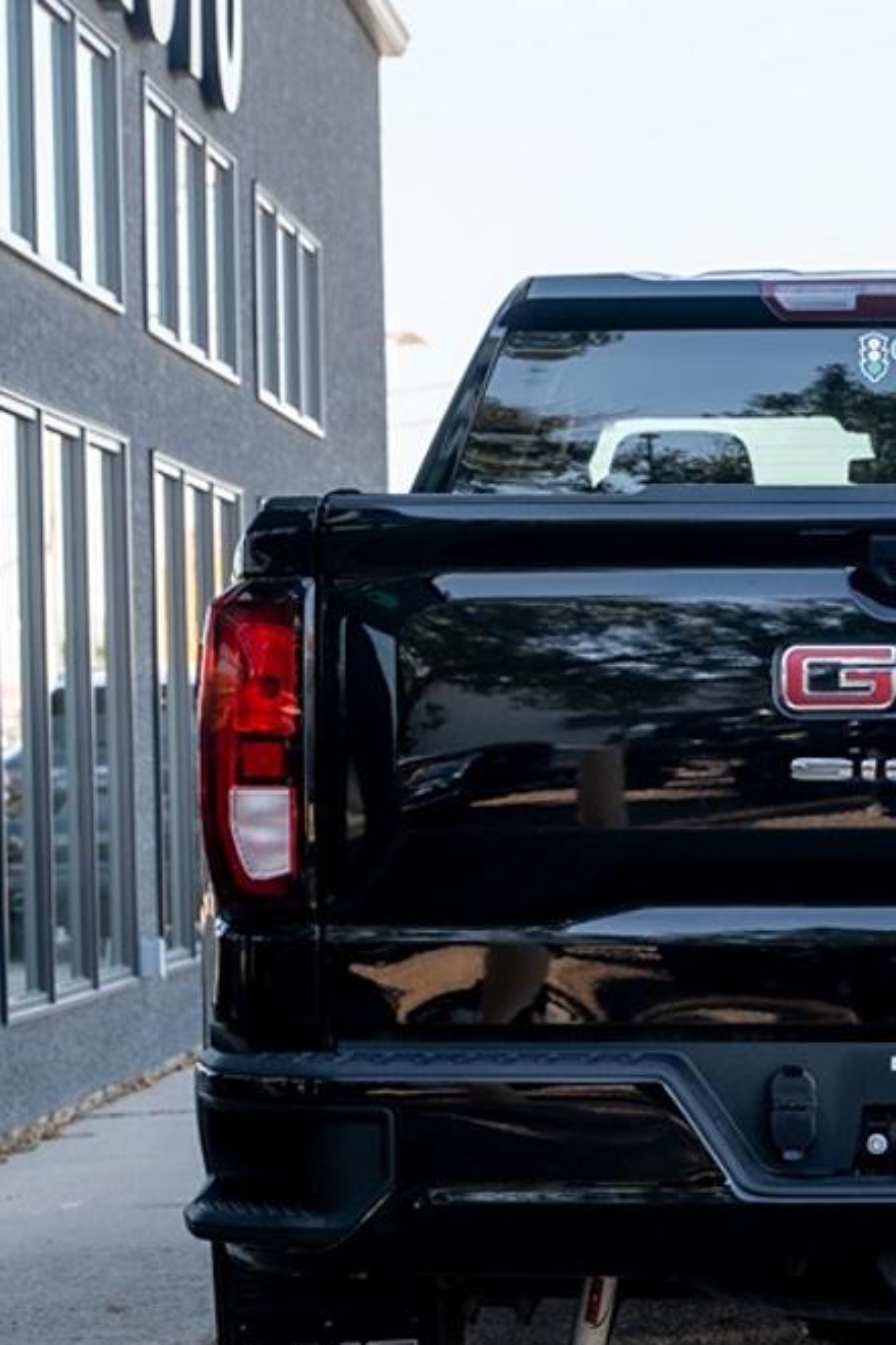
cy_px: 695
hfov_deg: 10.8
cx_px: 956
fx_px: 4706
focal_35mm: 126
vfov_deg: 16.3
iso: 100
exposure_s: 1/320
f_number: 4
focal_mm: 43.9
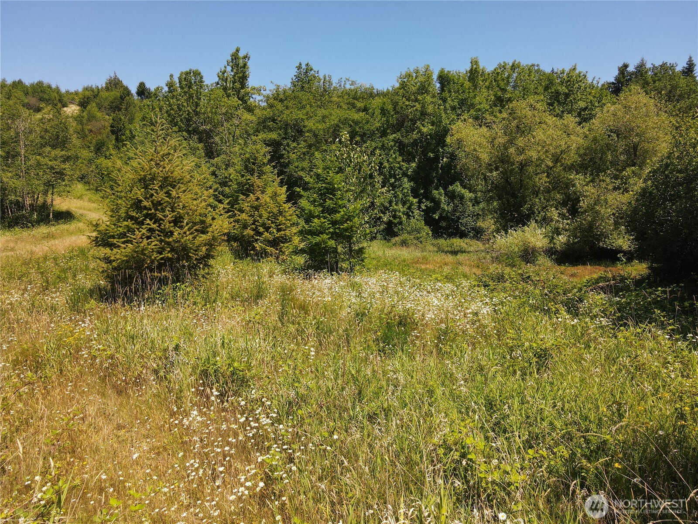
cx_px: 349
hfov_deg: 71.6
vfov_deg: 56.8
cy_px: 262
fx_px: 484
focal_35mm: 24
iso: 110
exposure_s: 1/500
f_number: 2.8
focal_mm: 4.5
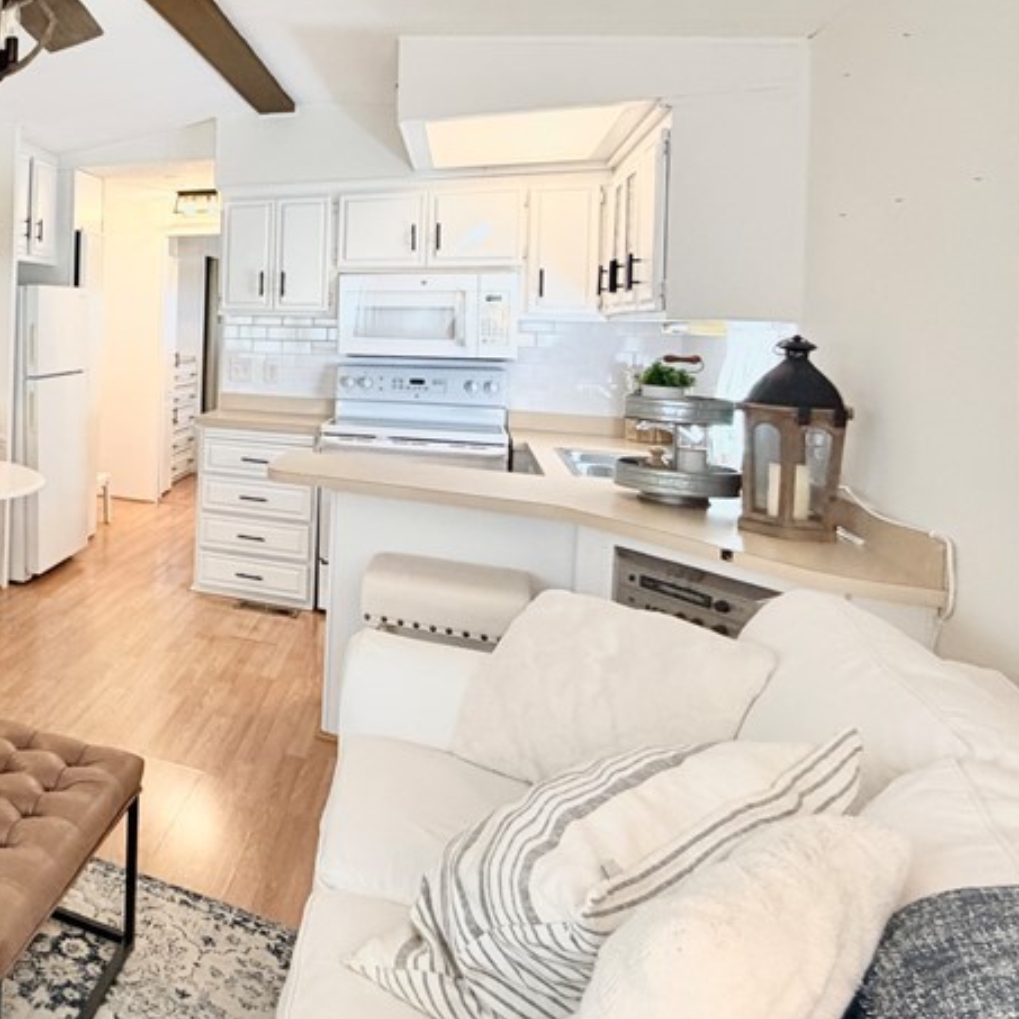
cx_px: -83
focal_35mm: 28
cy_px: 328
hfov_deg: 44.7
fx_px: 933
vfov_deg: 55.9
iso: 320
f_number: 2.2
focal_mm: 2.22
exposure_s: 1/60
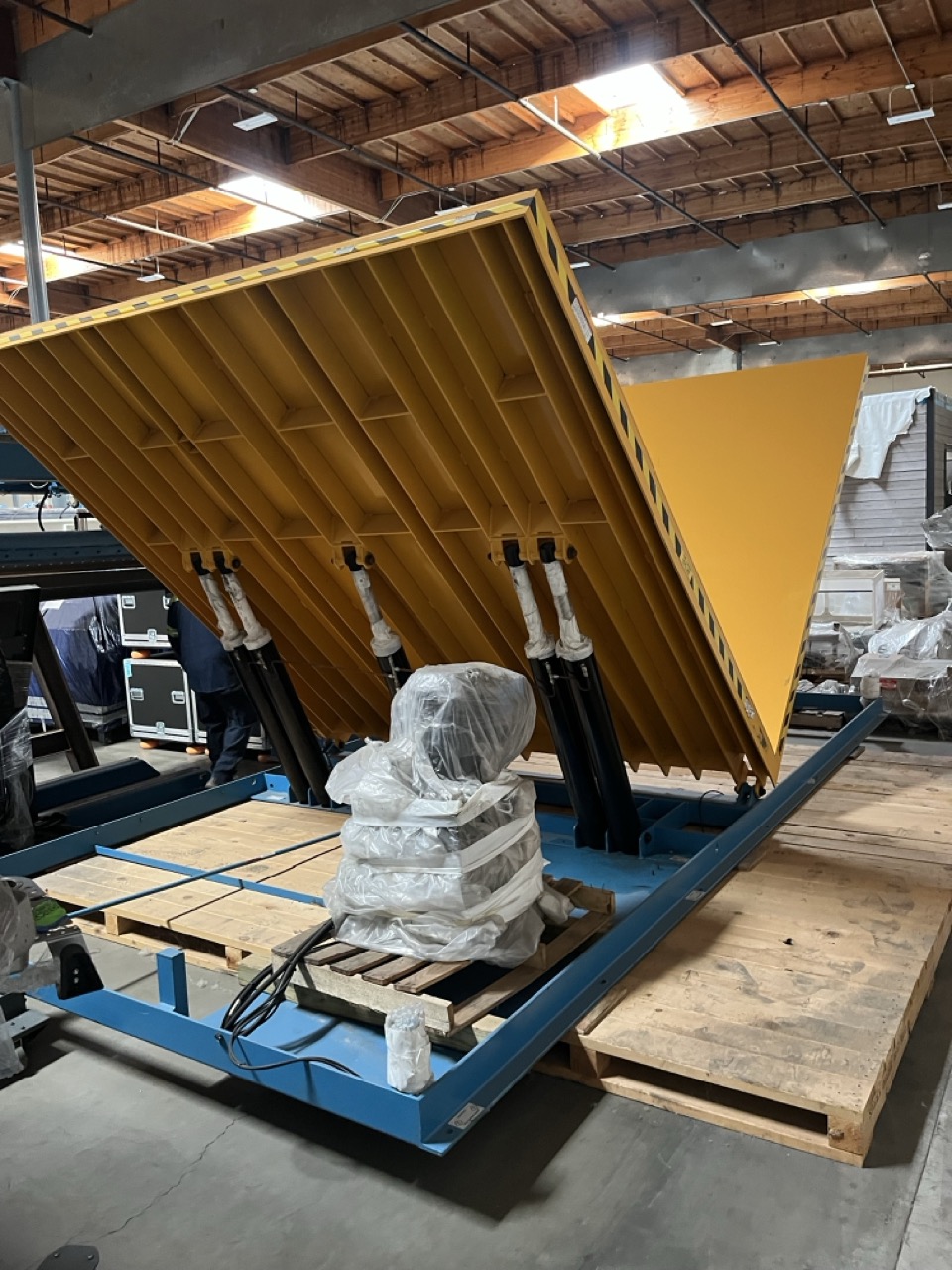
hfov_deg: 53.1
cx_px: 476
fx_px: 953
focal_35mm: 26
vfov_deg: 67.3
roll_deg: +4.7
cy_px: 635
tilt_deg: -5.8
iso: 640
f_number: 1.6
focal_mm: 5.1
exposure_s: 1/39
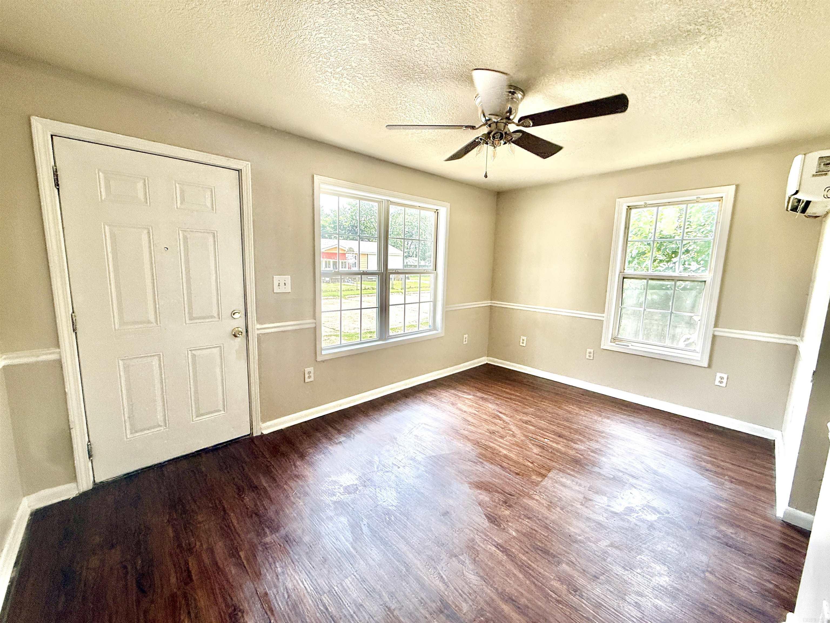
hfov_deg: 102.1
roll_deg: -1.8
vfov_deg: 85.7
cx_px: 415
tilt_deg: -9.2
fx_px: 336
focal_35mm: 14
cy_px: 312
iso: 64
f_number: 2.2
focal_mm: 2.22
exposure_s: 1/214
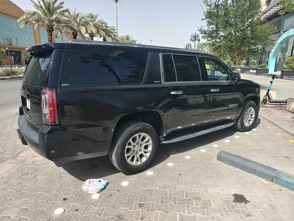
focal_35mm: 23
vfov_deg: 58.9
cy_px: 110
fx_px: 195
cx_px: 147
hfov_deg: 73.9
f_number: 1.6
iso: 100
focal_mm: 6.57
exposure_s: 1/892
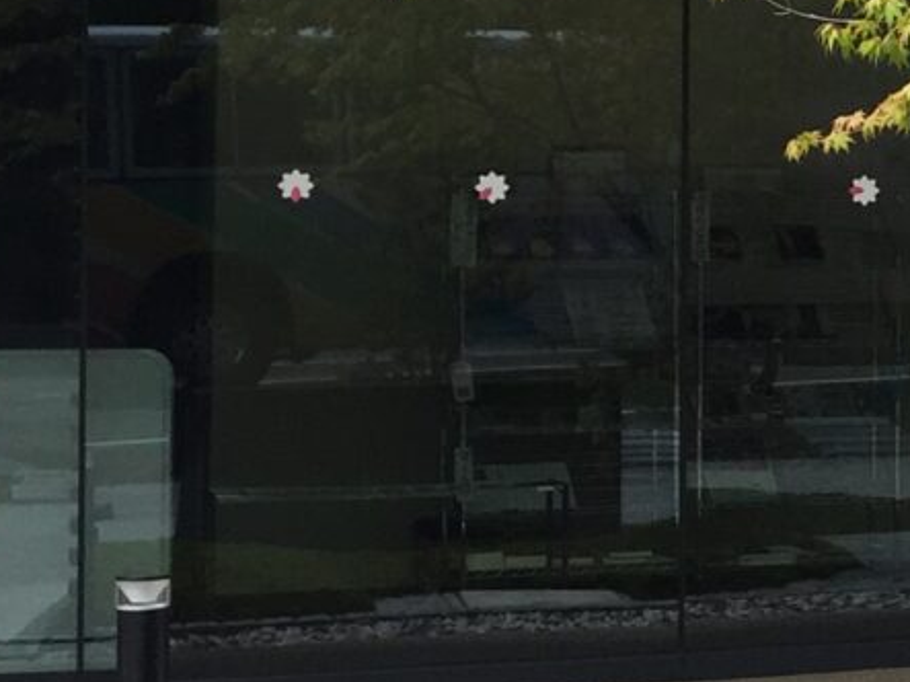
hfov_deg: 13.3
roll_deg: -1.6
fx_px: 3443
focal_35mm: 131
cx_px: 1734
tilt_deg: +1.1
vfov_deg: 11.3
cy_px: 228
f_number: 2.2
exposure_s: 1/1130
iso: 32
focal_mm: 4.15
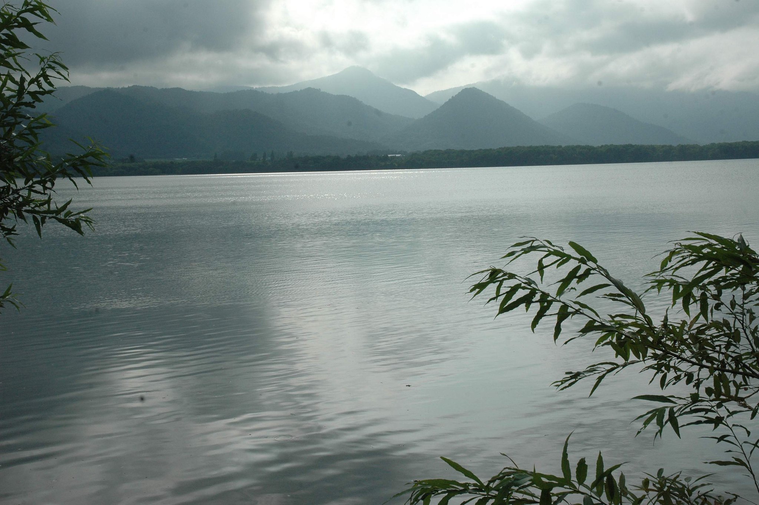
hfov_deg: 38.9
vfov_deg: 26.4
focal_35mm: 51
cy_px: 252
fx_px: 1074
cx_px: 380
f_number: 14
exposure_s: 1/800
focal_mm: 34
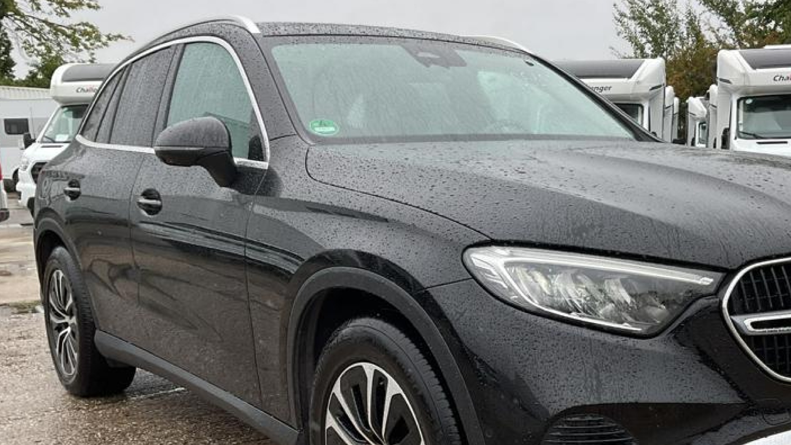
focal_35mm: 46
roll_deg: -1.8
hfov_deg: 43.7
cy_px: 337
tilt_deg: -11.0
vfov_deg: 25.6
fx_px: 965
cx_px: 549
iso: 16
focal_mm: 3
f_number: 1.8
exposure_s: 1/254
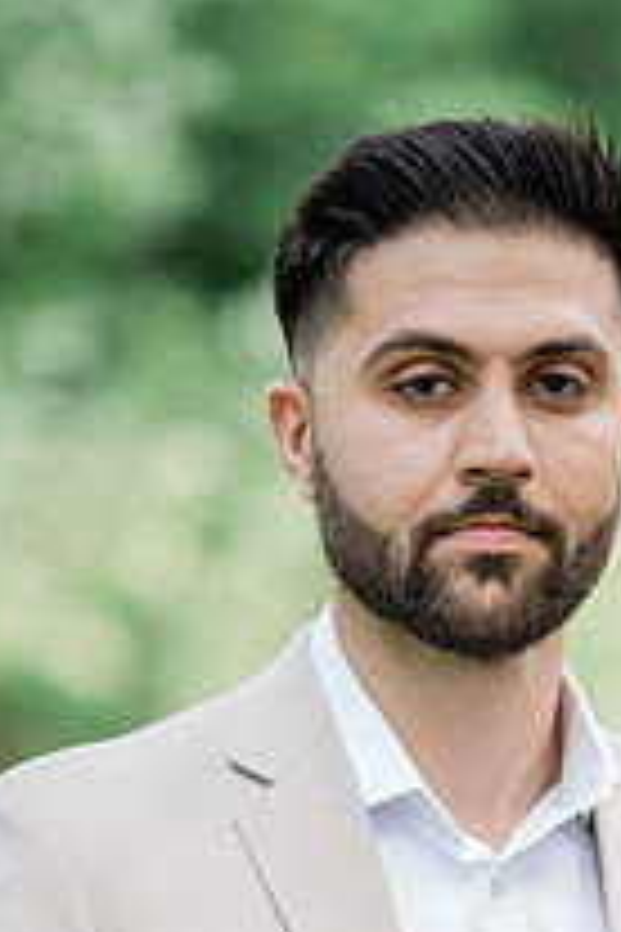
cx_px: 410
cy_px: 1004
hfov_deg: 7.4
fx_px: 4787
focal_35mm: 185
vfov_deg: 11.0
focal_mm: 85
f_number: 1.4
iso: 100
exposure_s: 1/500
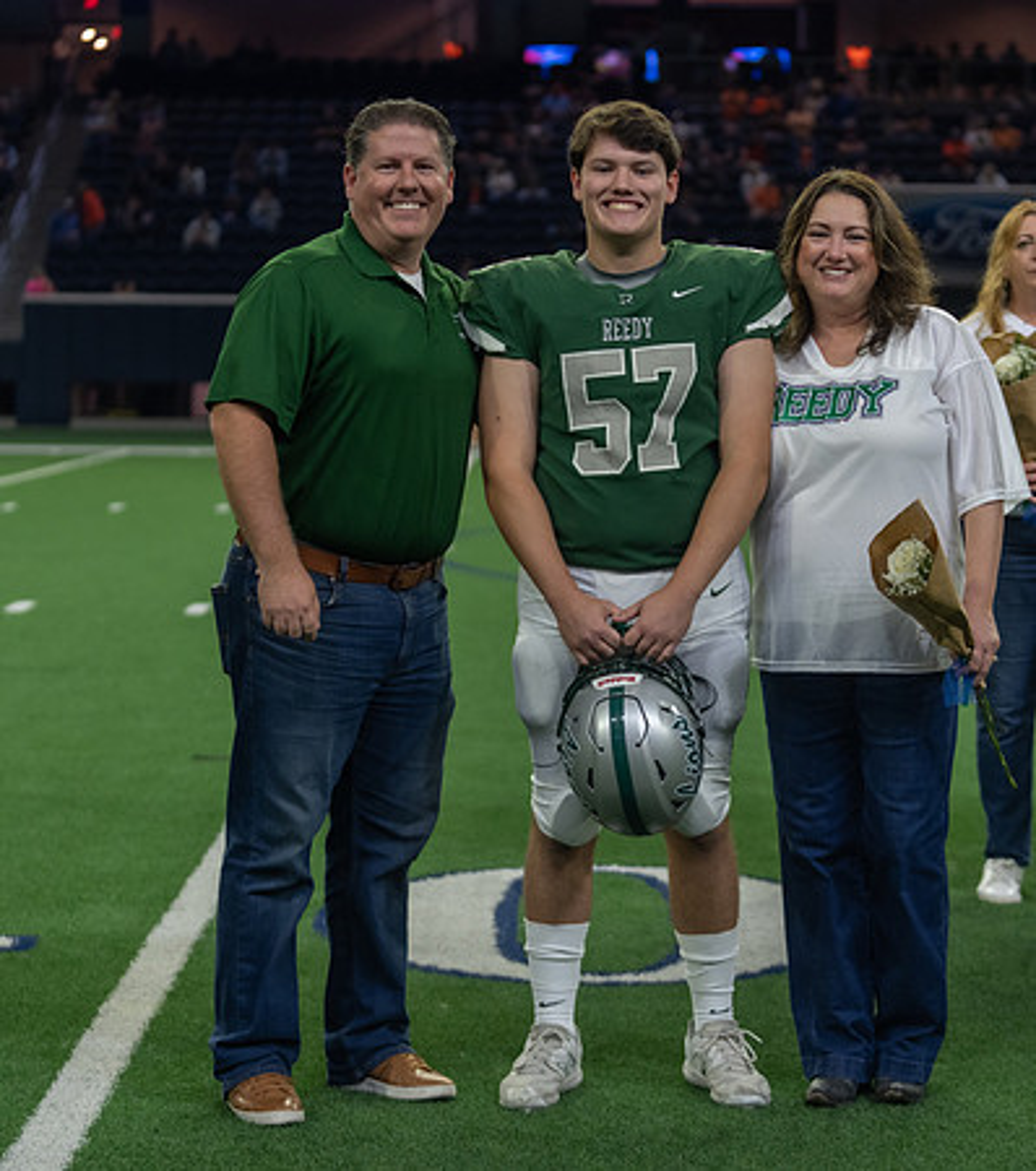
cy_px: 559
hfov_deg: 16.3
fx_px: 3618
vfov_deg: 18.4
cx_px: 647
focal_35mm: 100
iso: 1000
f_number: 2.8
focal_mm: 70
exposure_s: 1/320
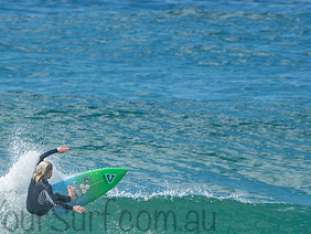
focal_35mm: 1186
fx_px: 10664
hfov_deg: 1.7
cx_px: 99
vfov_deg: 1.3
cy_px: 206
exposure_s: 1/1250
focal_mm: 400
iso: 200
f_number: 5.6
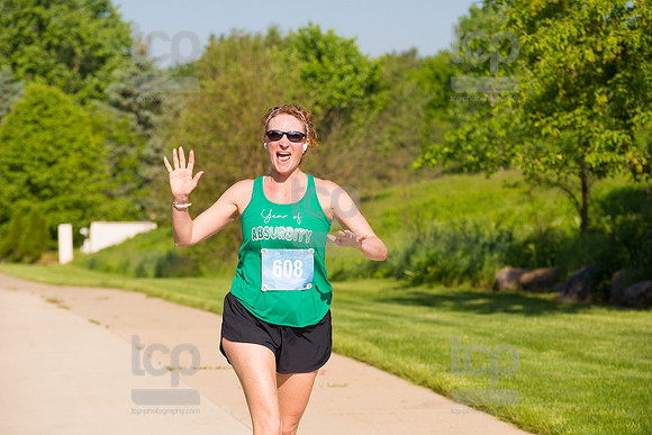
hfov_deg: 17.1
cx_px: 326
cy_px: 218
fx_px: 2174
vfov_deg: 11.4
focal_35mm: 120
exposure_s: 1/2000
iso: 400
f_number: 5.6
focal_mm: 120
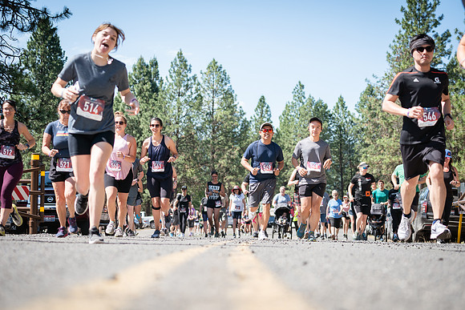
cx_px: 232
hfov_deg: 27.3
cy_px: 155
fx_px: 956
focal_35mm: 74
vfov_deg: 18.4
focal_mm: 74
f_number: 4
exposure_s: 1/500
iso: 160
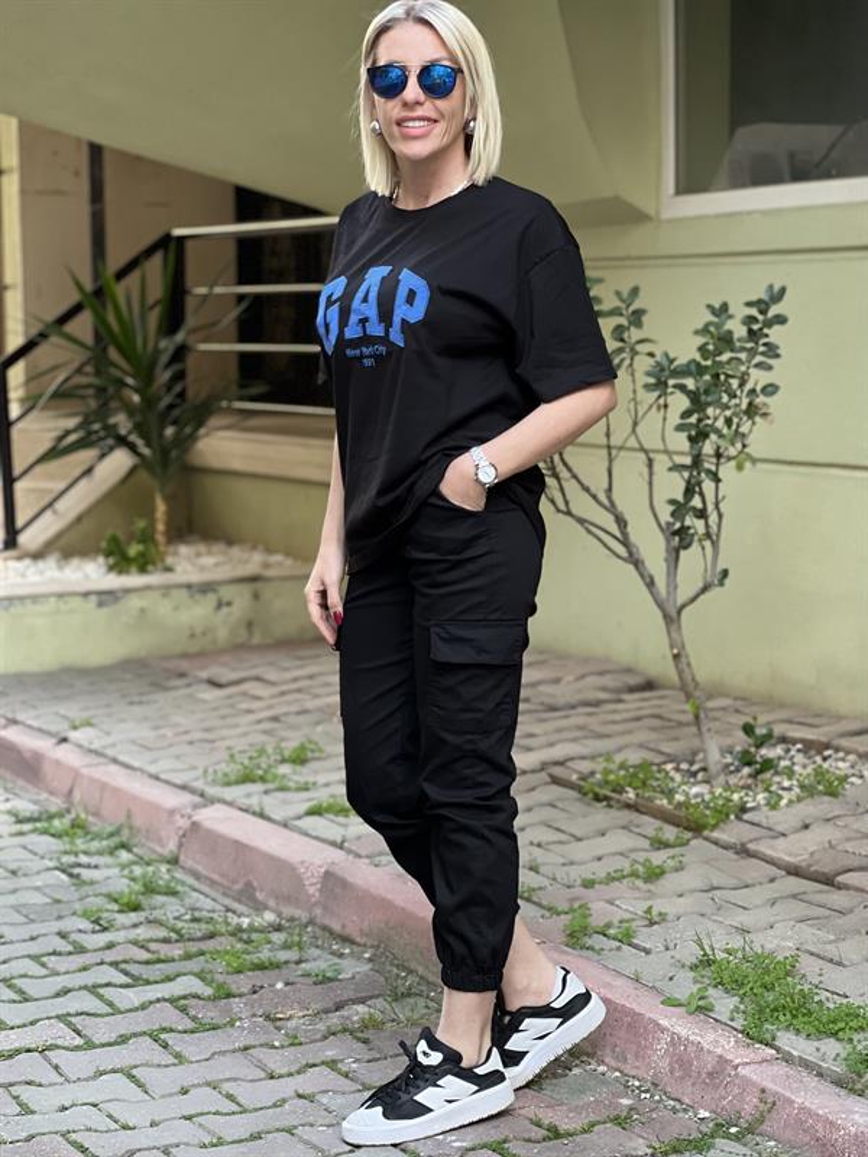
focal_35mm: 77
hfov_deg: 19.1
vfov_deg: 25.3
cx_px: 434
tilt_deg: -3.8
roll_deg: +0.0
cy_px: 578
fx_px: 2574
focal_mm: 9
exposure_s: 1/114
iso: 250
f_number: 2.8
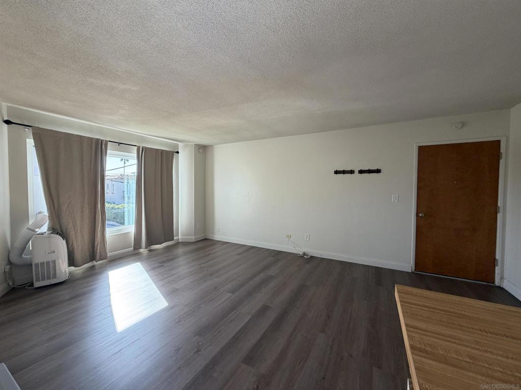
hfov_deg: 102.1
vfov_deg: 85.7
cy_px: 195
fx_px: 211
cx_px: 260
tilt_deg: -2.4
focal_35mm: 14
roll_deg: +0.0
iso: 125
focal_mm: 2.22
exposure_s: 1/121
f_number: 2.2
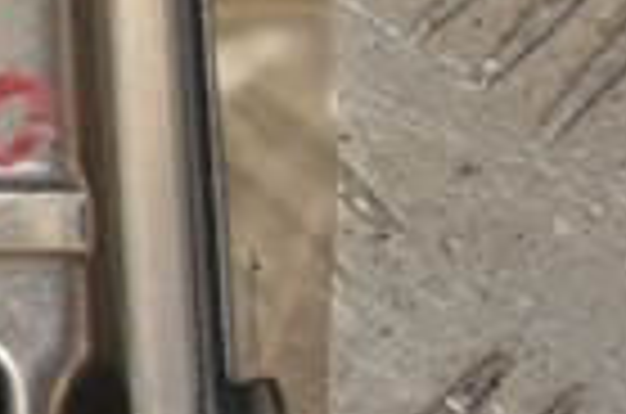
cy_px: 40
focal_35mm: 311
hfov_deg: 6.4
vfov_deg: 4.4
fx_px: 5401
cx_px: -707
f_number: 11
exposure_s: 1/200
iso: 800
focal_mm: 45
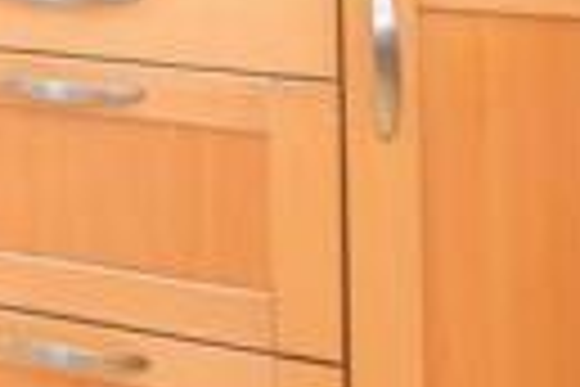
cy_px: -349
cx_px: -724
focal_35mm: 76
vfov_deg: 15.1
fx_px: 1224
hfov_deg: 16.2
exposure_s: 1/5
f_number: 8
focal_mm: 10
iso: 500
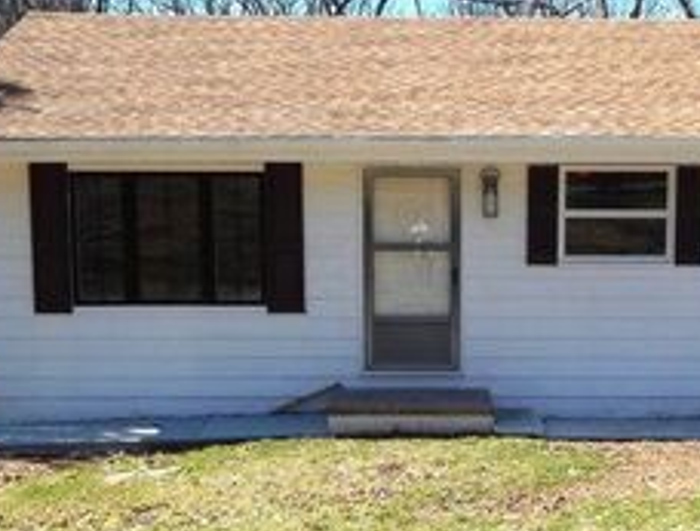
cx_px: 479
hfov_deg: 28.2
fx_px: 1381
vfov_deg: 21.5
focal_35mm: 68
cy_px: 433
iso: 125
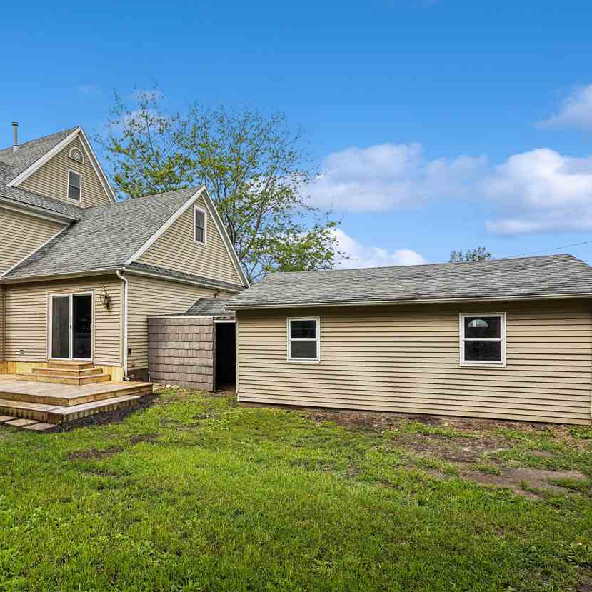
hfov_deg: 70.1
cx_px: 199
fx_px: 406
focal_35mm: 21
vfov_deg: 72.1
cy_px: 290
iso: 400
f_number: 9
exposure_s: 1/640
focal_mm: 16
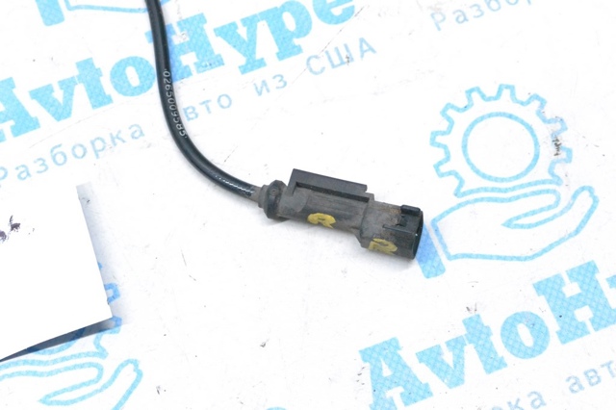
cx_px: 308
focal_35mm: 82
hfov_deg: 24.6
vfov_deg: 16.5
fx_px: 1411
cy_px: 205
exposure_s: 1/160
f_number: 9
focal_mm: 55
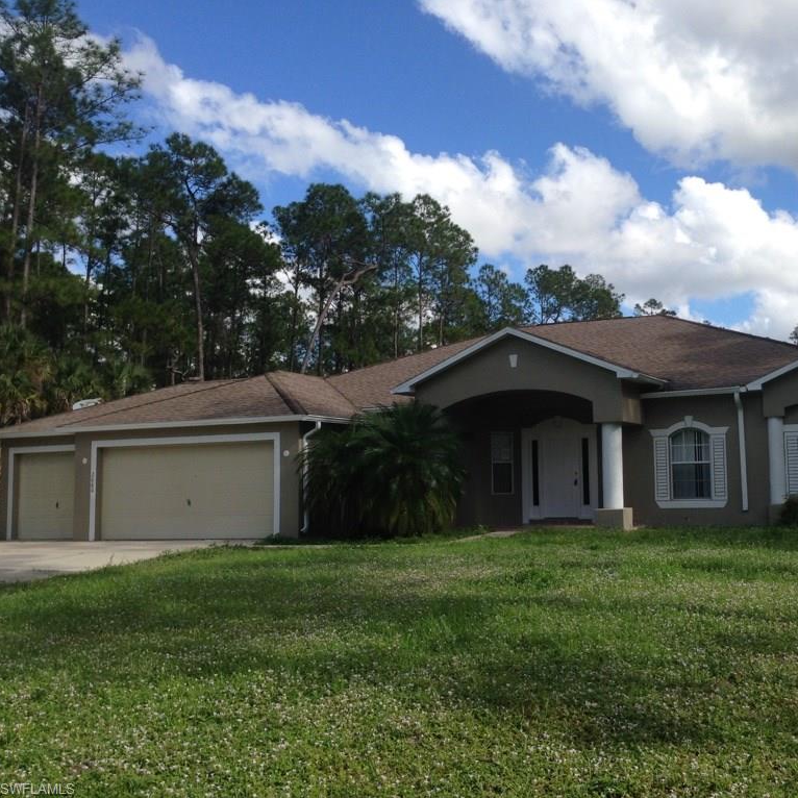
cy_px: 399
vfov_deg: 42.8
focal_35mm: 39
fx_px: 1017
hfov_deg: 42.3
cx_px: 531
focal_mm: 4.12
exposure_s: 1/1427
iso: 50
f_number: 2.4
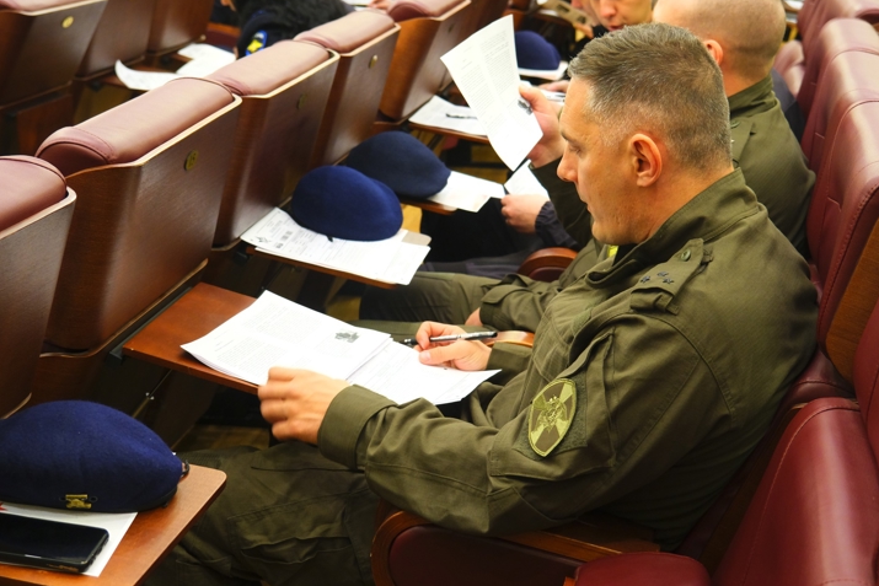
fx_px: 1050
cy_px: 301
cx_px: 459
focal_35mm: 43
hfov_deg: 45.4
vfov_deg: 31.2
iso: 1250
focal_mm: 27.5
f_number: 4
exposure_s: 1/40
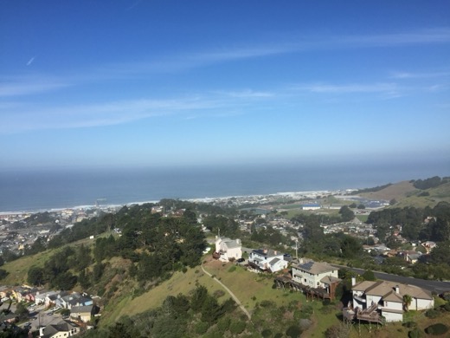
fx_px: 377
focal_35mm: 29
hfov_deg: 61.7
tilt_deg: -2.4
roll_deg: +1.2
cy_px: 169
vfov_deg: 48.2
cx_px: 225
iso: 32
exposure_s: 1/2825
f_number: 2.2
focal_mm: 4.15
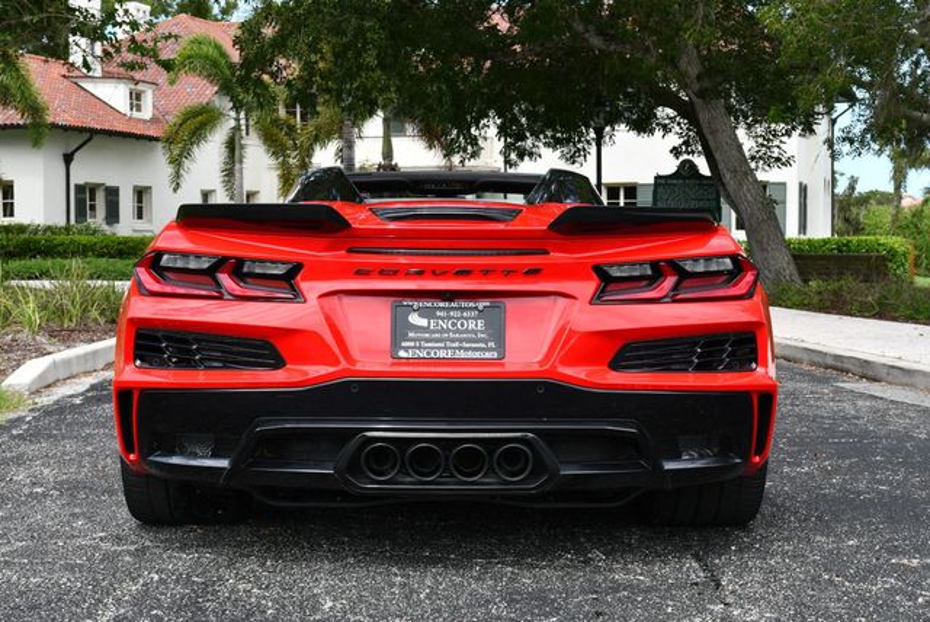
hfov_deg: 33.4
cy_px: 311
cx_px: 465
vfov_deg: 22.7
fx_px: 1551
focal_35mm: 60
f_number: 8
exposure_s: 1/250
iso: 200
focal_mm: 30
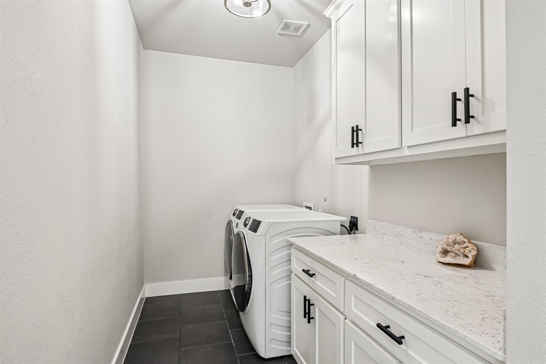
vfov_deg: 61.9
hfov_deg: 84.0
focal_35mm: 20
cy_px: 182
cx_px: 273
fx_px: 303
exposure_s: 1/2.5
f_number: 8
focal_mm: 20
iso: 400
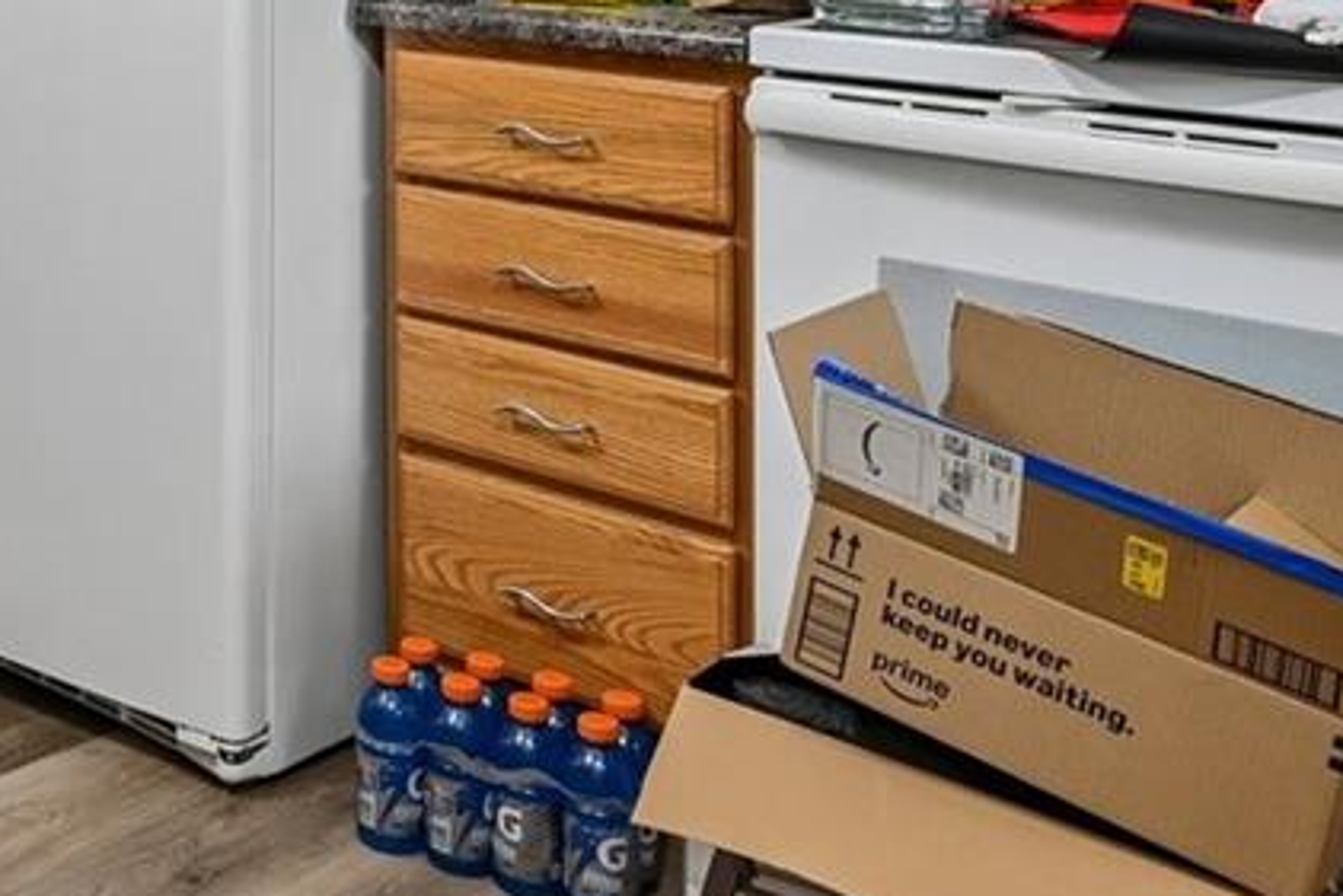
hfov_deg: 29.8
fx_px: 2127
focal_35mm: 57
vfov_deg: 21.8
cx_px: -287
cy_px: -214
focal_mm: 15
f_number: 10
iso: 400
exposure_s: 1/10
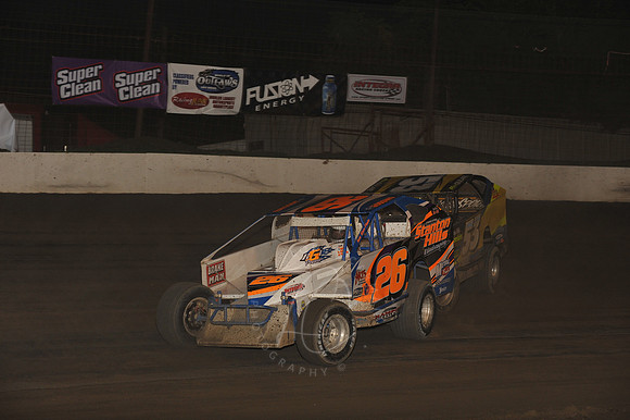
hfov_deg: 19.5
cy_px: 210
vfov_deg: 13.0
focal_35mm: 105
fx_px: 1836
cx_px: 315
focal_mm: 105
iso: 800
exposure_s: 1/320
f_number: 6.3
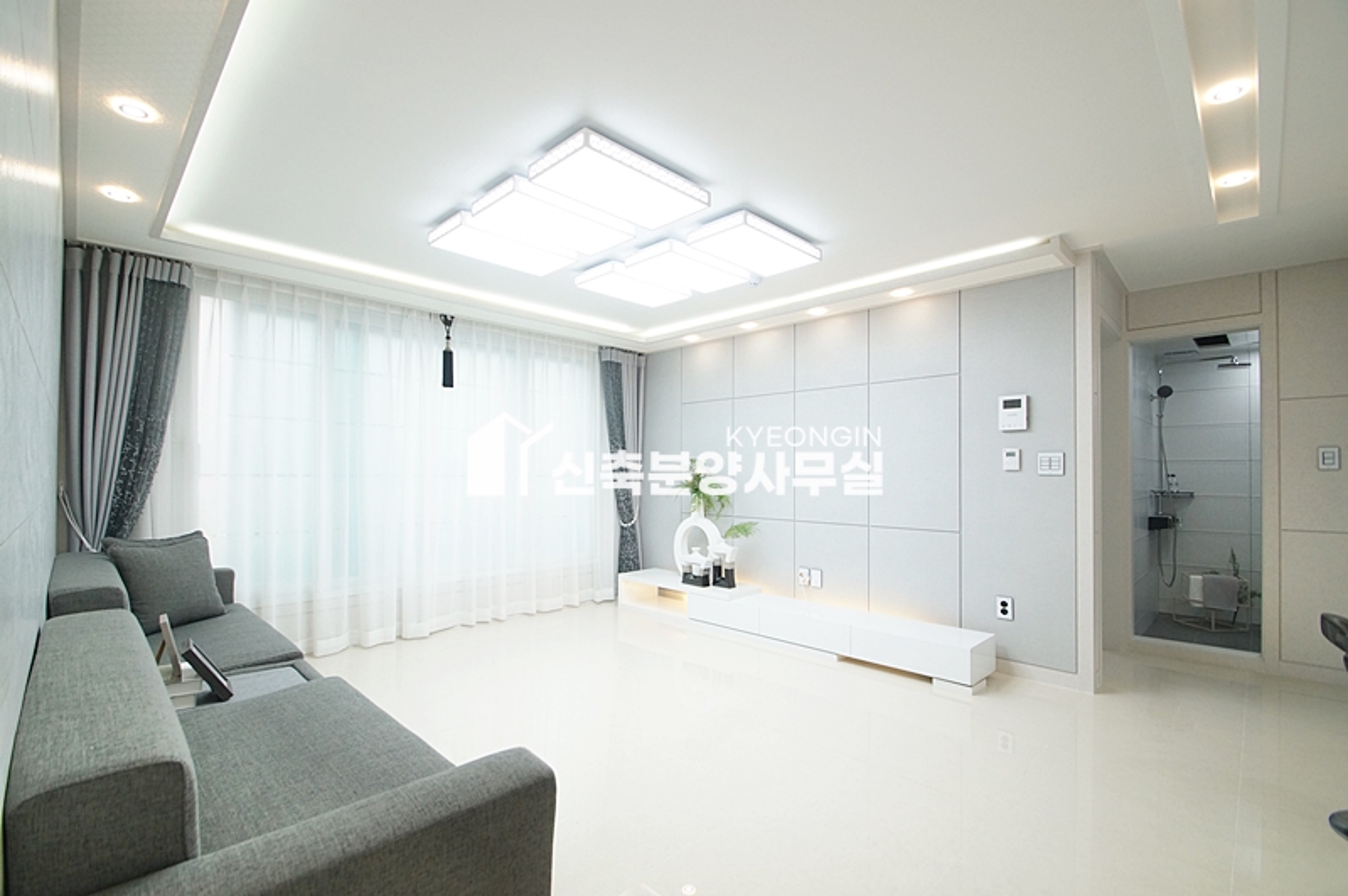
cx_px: 674
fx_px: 561
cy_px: 448
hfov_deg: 100.4
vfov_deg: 77.2
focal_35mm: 15
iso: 800
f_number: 5
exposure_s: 1/125
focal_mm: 10
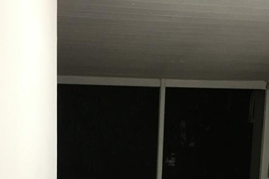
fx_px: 418
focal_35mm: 56
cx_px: 170
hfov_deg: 35.4
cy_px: 206
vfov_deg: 22.6
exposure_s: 1/15
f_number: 2.2
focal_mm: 4.15
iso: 320
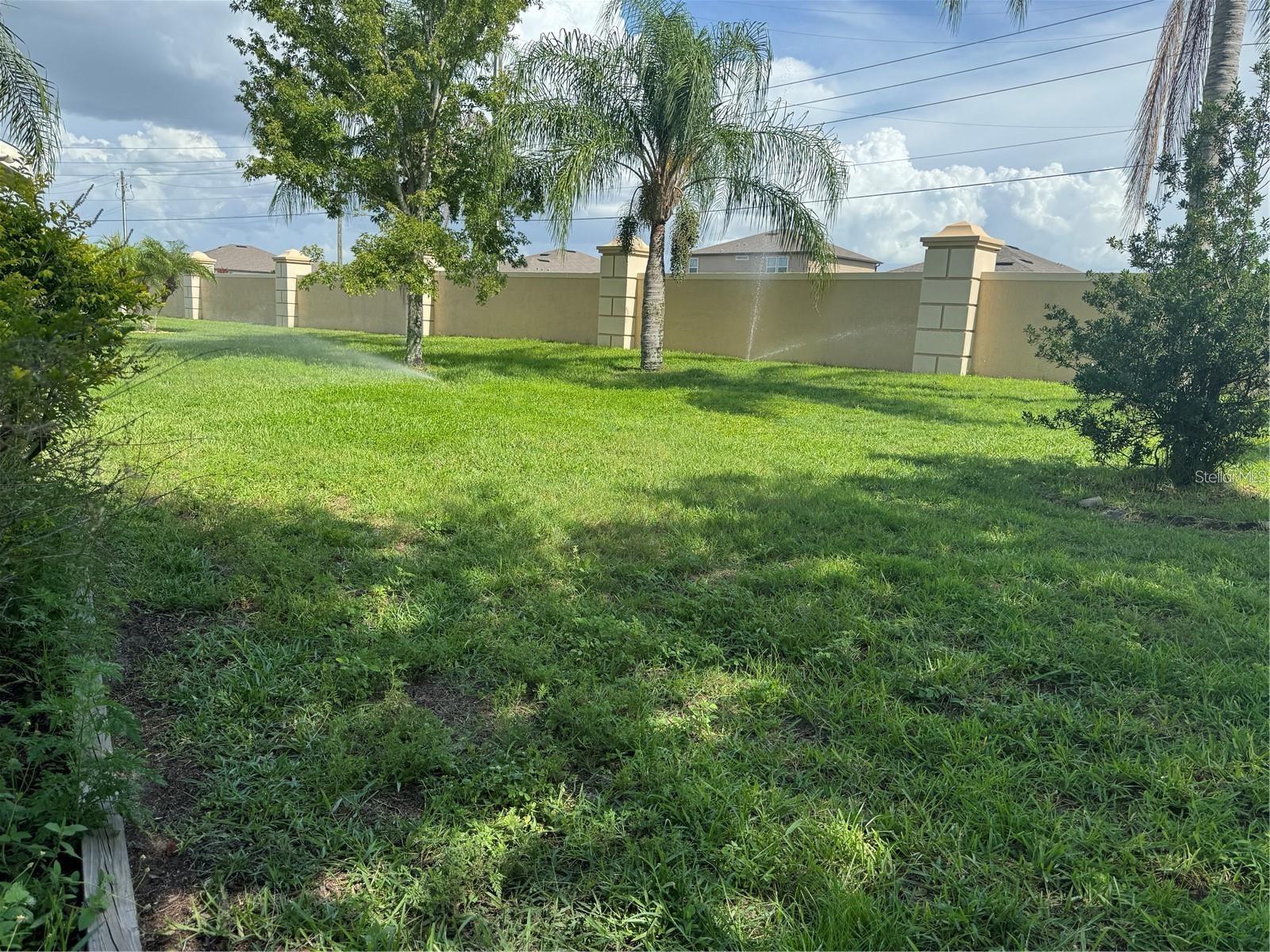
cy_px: 476
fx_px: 881
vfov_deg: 56.8
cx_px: 635
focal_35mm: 24
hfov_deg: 71.6
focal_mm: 6.86
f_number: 1.78
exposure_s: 1/2710
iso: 80
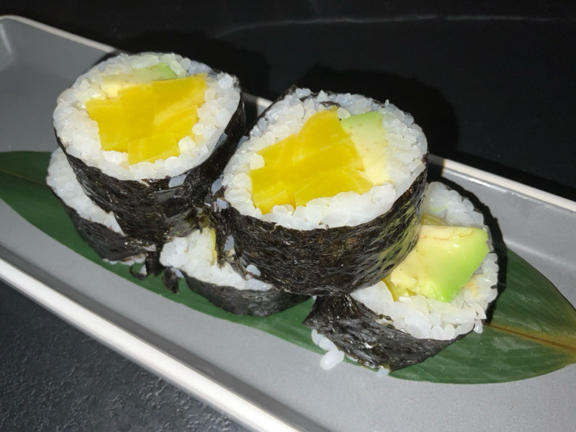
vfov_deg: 48.2
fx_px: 483
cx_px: 288
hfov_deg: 61.7
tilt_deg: -52.1
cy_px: 216
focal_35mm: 29
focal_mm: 3
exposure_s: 1/228
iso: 16
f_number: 1.8
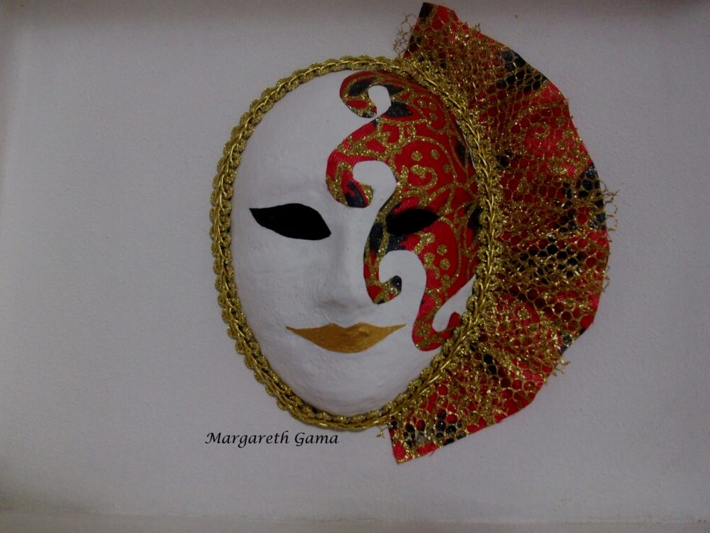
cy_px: 259
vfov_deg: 40.7
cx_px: 357
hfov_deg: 52.6
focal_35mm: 35
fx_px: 718
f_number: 2.8
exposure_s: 1/8
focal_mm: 5.7
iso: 237
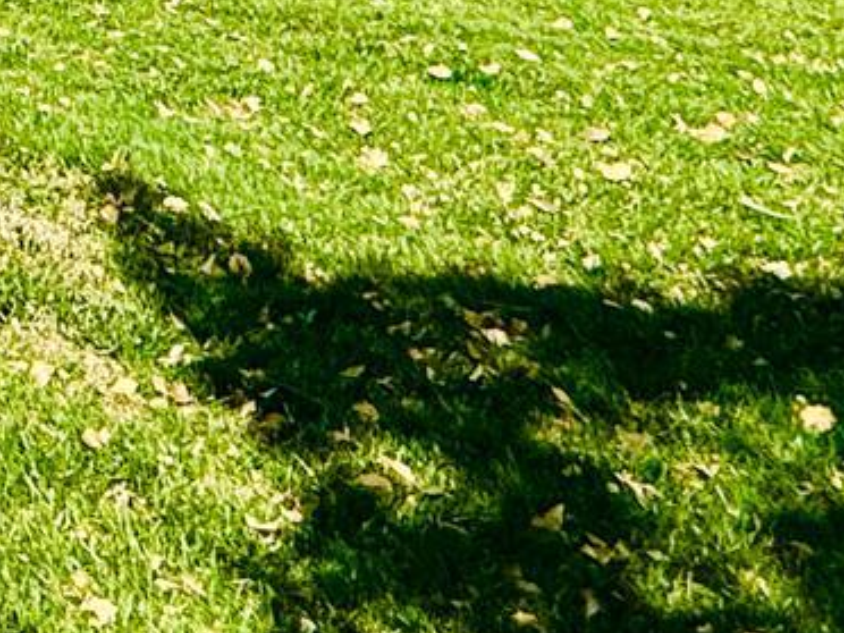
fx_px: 1877
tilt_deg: +1.3
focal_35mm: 77
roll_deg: +1.7
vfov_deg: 15.6
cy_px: -596
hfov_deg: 16.8
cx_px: -952
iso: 50
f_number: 2.2
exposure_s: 1/2976
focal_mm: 2.22
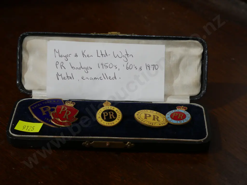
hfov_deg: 25.0
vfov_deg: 18.9
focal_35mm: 78
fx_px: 557
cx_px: 124
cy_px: 92
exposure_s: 1/100
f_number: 5.6
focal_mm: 39
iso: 640
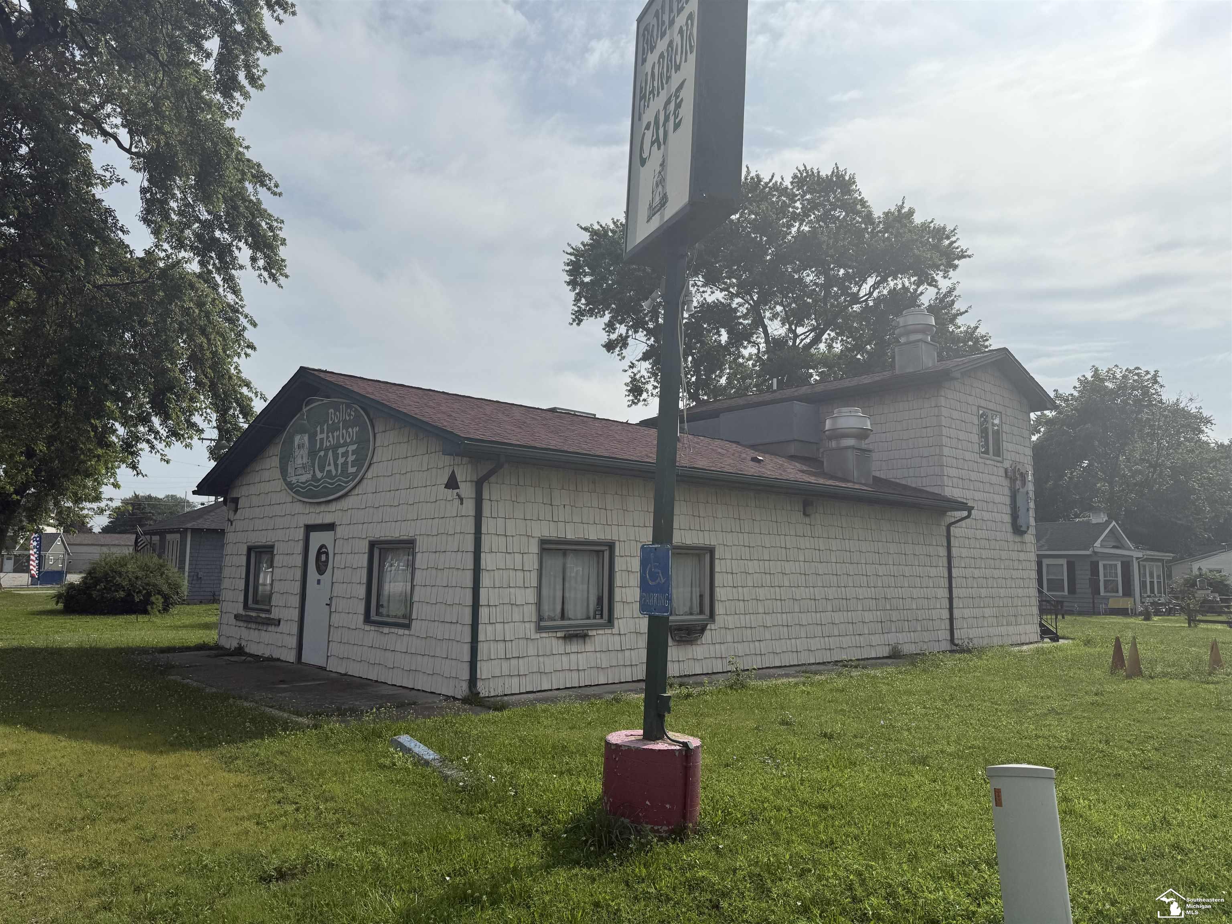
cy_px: 462
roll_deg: -1.2
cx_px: 616
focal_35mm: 24
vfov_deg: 56.8
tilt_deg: +7.3
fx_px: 854
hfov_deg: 71.6
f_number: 1.78
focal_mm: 6.76
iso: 80
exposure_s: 1/14286
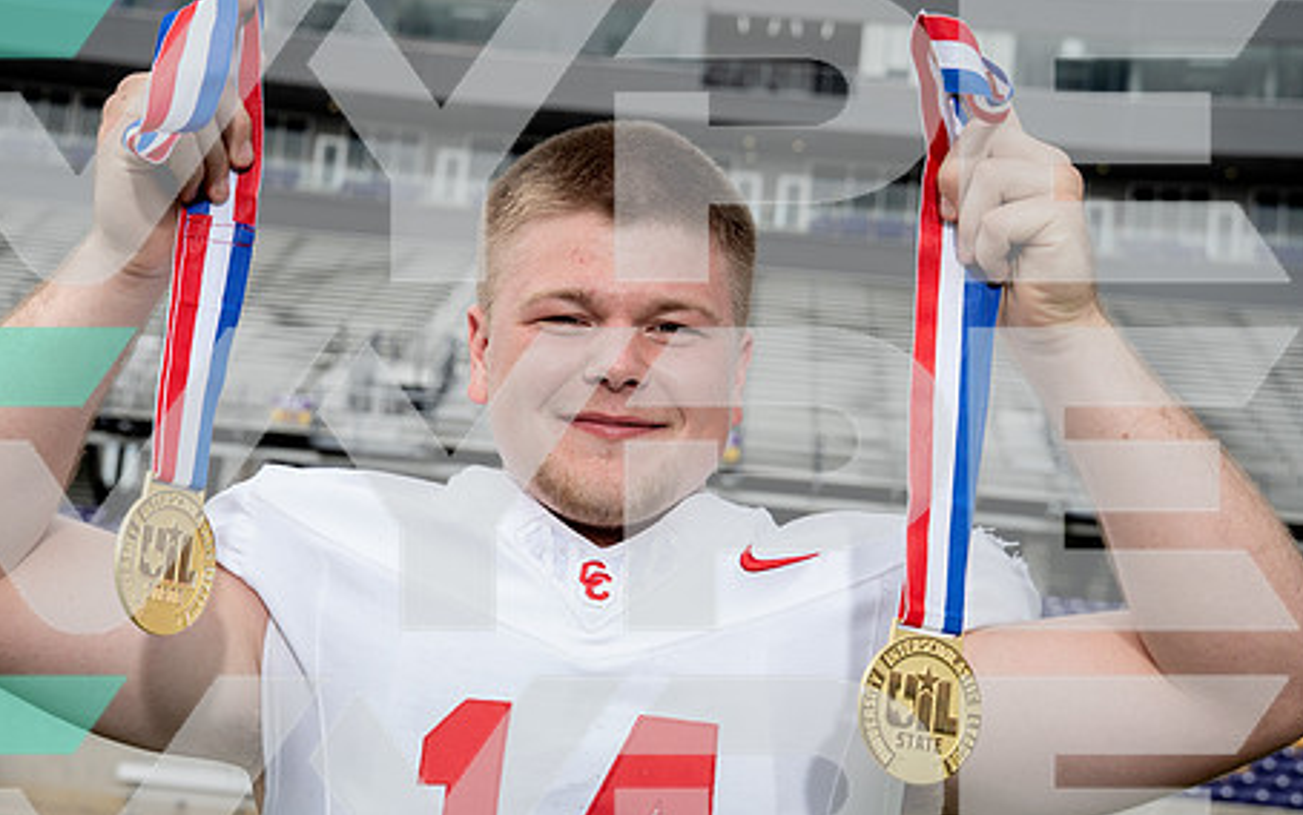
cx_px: 568
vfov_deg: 23.1
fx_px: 1989
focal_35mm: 56
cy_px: 481
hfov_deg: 36.2
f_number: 5.6
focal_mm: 43
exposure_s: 1/250
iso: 640
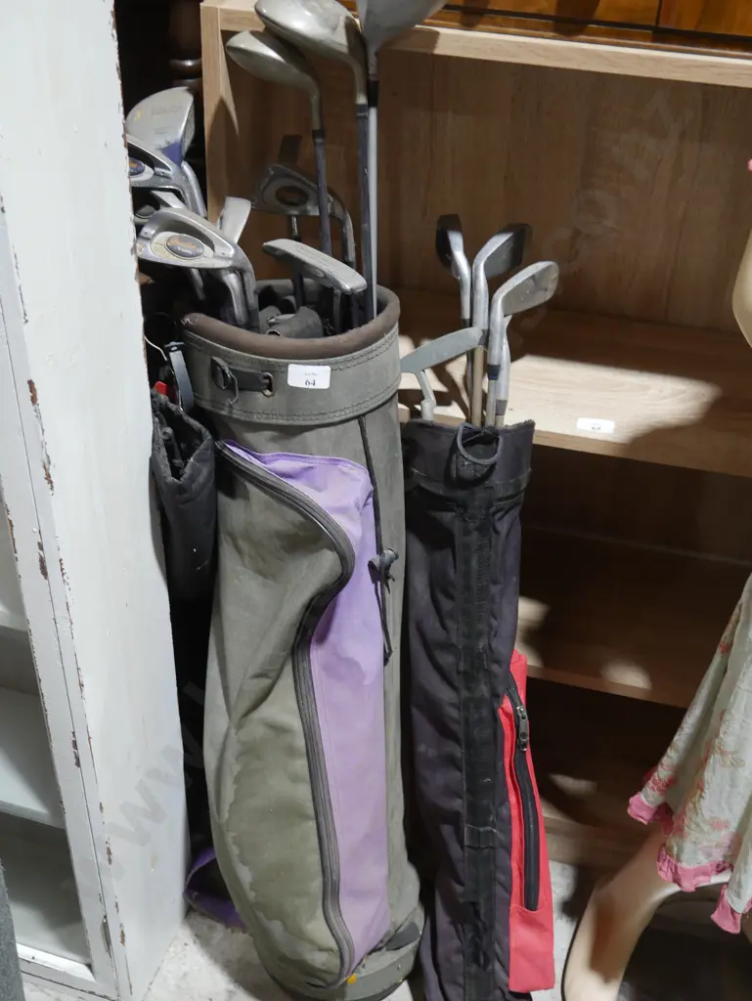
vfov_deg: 46.8
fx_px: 1158
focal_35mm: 40
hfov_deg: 36.0
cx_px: 376
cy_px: 500
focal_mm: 20
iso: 640
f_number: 4.5
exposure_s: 1/60
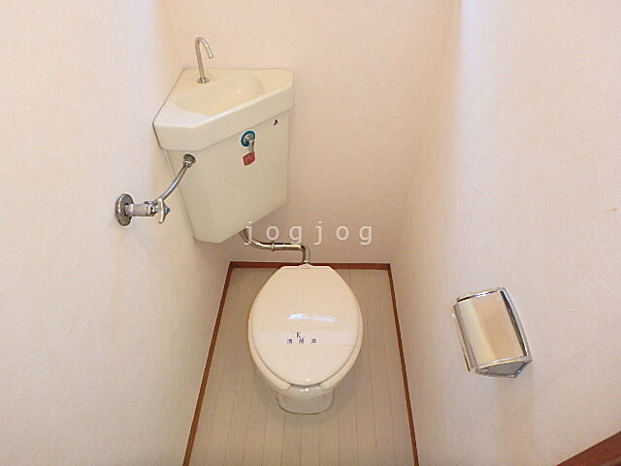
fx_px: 377
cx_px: 310
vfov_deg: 63.4
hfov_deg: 79.0
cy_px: 233
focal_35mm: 21
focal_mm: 3.7
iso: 400
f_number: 3.5
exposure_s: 1/30
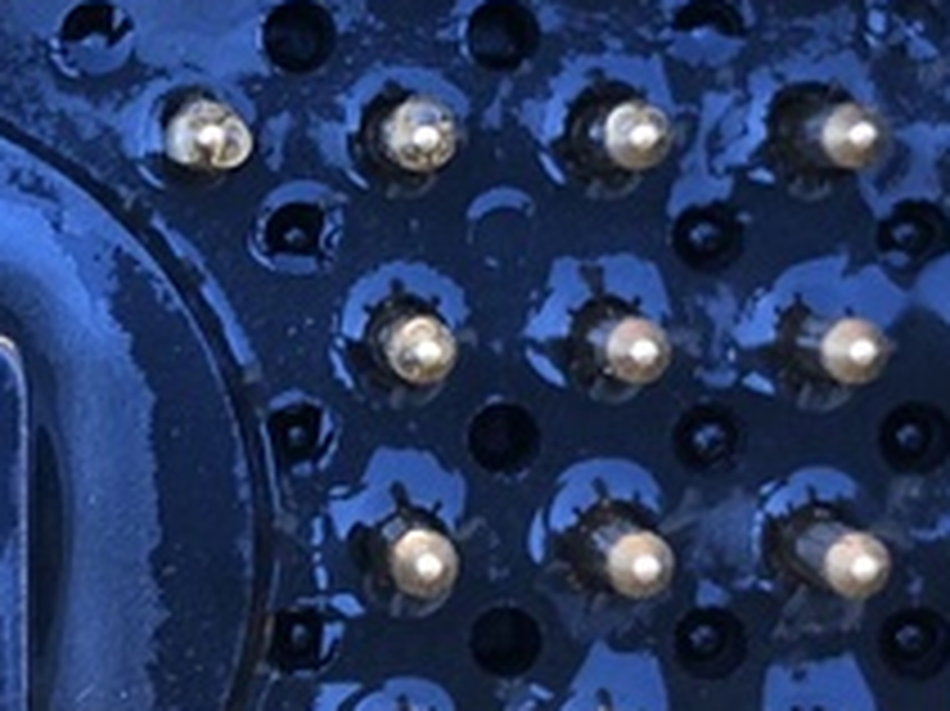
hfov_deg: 14.2
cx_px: -45
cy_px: 184
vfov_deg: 10.9
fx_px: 3730
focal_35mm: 136
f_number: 1.8
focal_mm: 4
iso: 25
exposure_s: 1/40
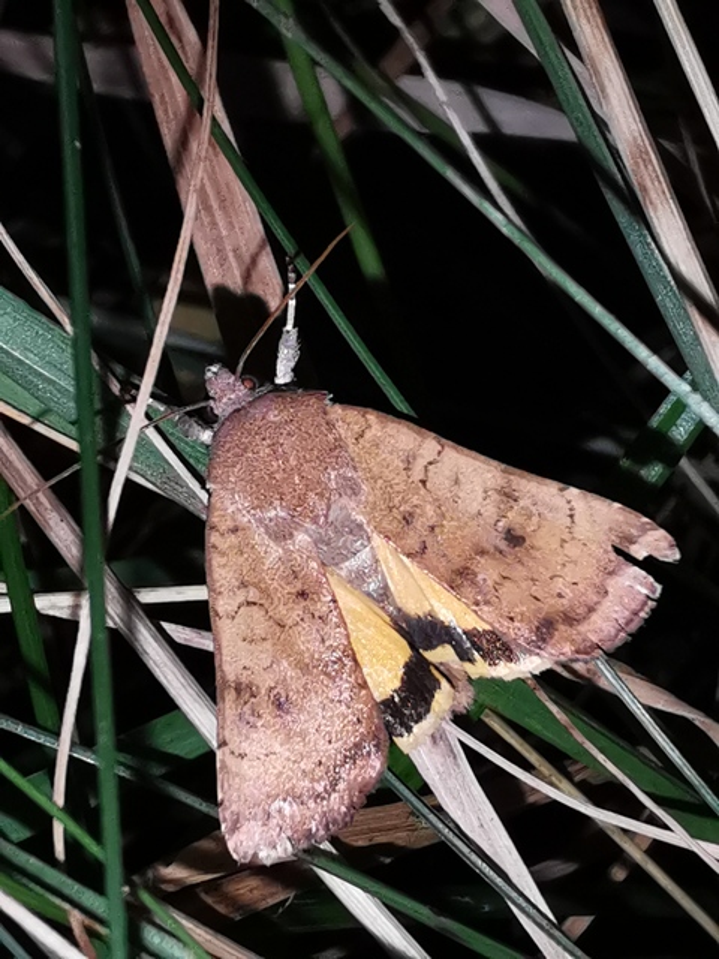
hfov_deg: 21.6
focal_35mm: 68
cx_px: 360
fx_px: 1883
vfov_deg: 28.6
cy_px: 480
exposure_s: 1/50
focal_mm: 2.26
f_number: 2.2
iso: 160
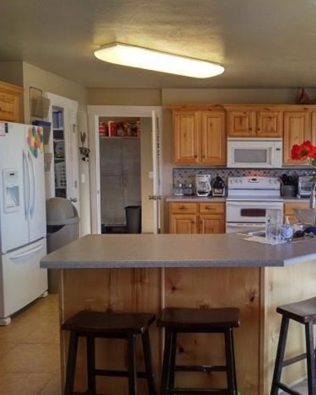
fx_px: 421
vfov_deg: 50.3
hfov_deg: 39.6
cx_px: 251
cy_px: 197
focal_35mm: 36
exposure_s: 1/120
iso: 106
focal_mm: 4.75
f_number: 2.2
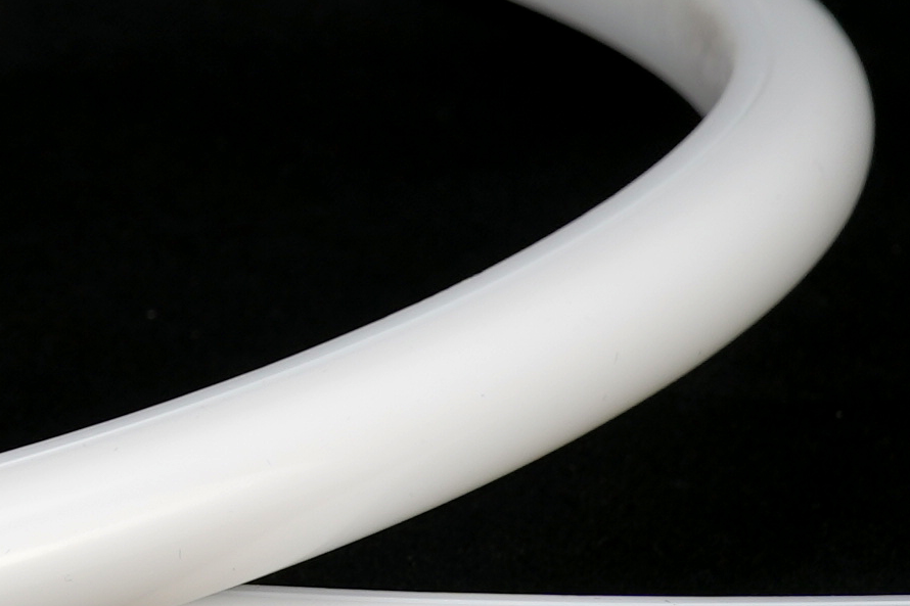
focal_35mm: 209
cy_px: 54
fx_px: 5282
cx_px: -785
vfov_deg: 6.6
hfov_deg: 9.3
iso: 64
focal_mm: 31
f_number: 8
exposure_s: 1/30
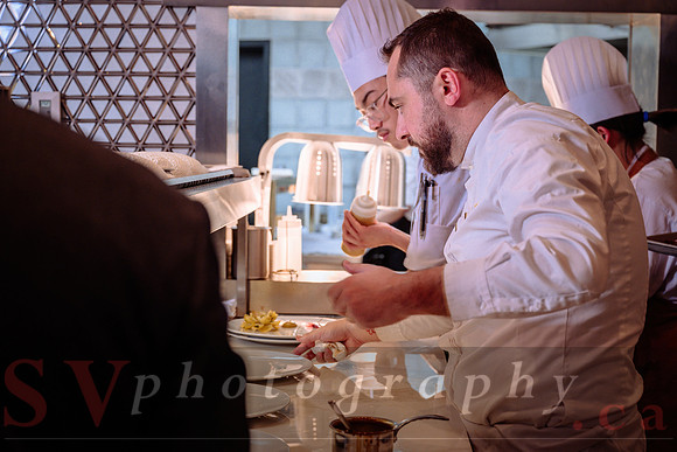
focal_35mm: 59
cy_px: 226
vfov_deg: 23.0
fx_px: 1110
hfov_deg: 33.9
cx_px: 338
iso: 800
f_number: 4.5
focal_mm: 59
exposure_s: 1/100
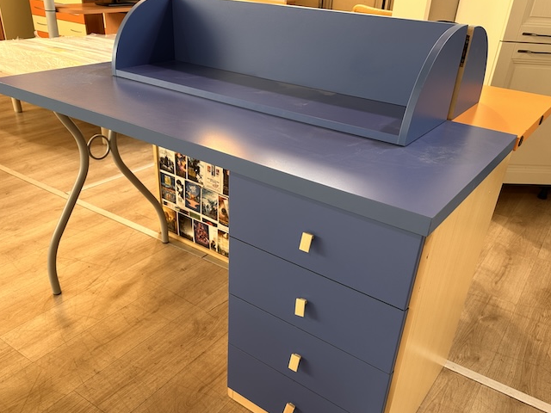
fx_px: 478
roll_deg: -3.8
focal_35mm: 30
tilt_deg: -30.5
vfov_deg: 46.6
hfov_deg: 60.0
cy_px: 246
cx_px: 268
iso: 100
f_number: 1.78
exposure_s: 1/100
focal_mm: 6.86
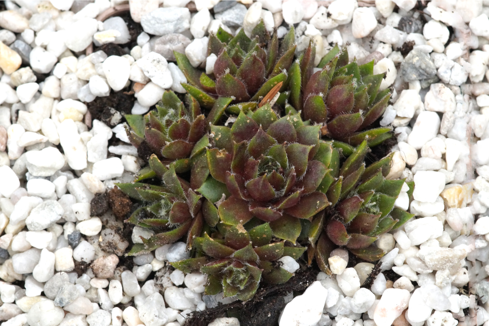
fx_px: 2037
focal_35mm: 150
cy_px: 163
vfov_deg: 9.1
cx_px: 244
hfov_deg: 13.7
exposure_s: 1/160
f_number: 11
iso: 1250
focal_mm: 100
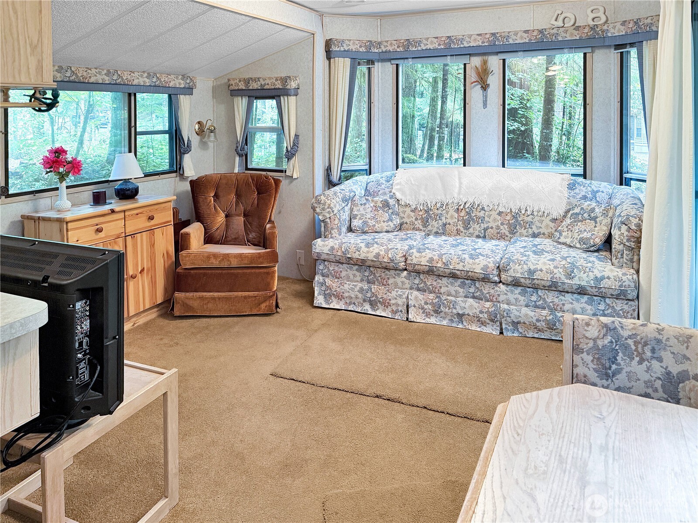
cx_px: 349
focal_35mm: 24
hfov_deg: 71.6
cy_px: 262
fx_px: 484
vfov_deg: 56.8
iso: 400
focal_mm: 6.76
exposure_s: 1/60
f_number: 1.78
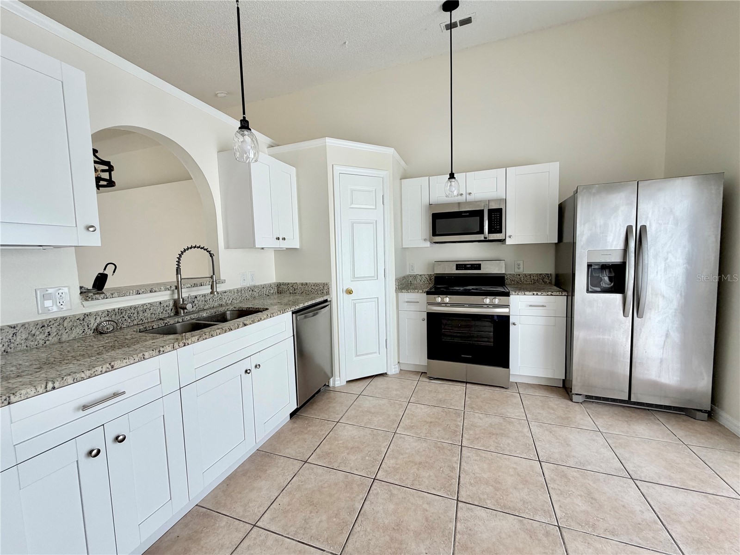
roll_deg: +2.4
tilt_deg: -4.7
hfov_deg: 102.1
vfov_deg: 85.7
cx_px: 370
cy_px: 278
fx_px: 299
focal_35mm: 14
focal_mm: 2.22
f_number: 2.2
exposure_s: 1/121
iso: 100
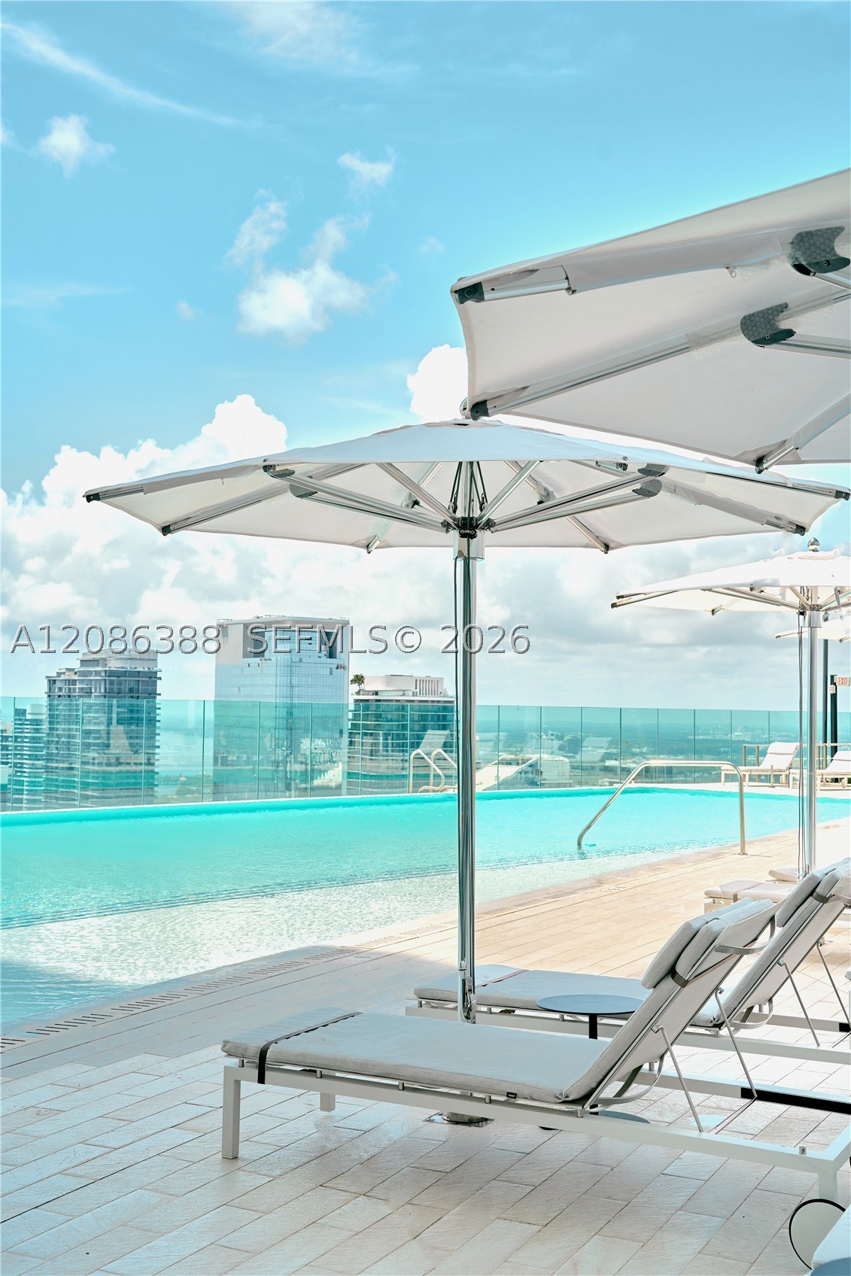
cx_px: 426
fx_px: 1631
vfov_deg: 42.7
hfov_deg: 29.2
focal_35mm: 46
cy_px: 638
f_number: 5.6
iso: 125
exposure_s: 1/640
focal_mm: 46
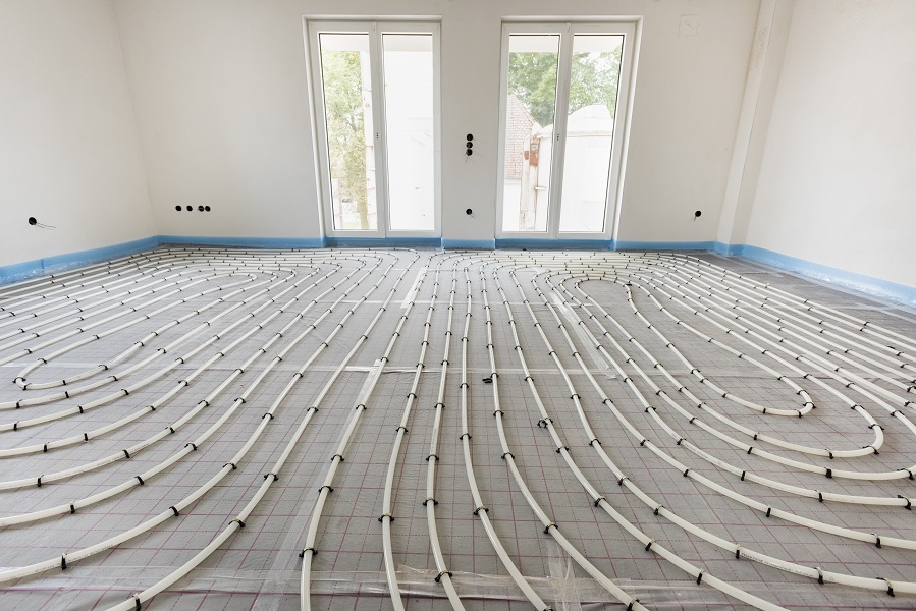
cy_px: 306
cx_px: 458
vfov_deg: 70.5
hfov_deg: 93.3
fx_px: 433
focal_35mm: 17
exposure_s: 1/100
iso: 1000
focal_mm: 17
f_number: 9
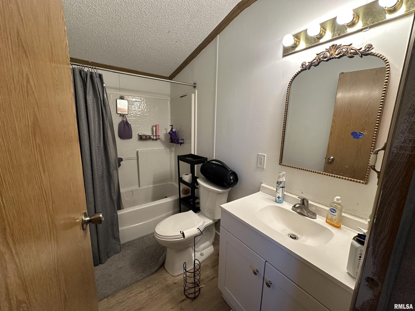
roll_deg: -2.2
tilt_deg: -10.6
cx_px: 208
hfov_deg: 102.1
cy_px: 156
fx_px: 168
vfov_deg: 85.7
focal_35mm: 14
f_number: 2.2
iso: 200
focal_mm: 2.22
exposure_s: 1/120
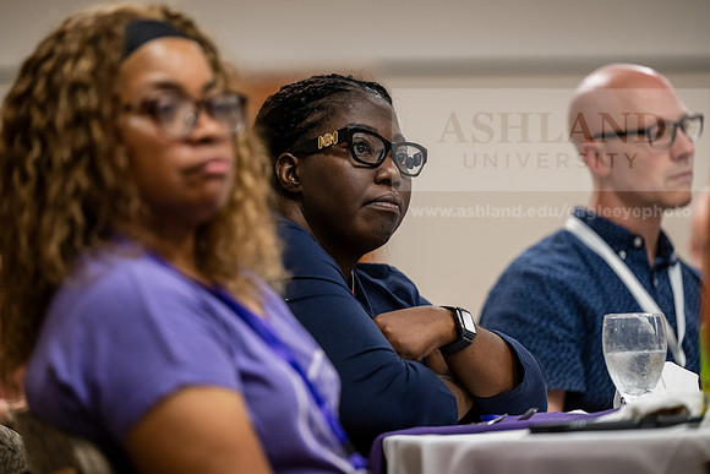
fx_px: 2762
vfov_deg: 9.8
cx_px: 355
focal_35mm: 140
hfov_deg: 14.7
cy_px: 237
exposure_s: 1/160
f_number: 2.8
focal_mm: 140
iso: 1250
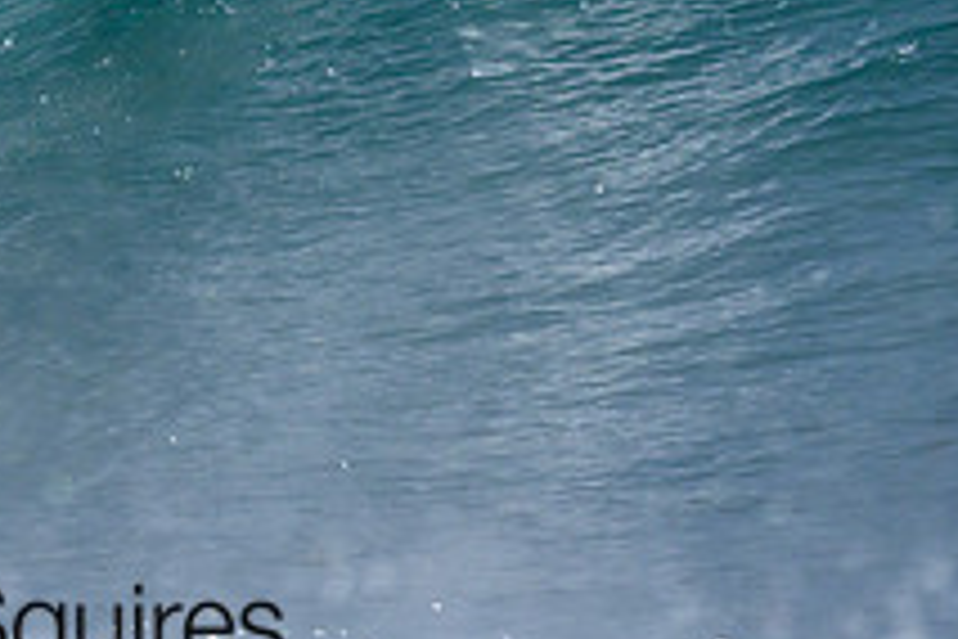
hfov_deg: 0.8
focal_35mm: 2630
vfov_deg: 0.5
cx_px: -55
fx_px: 69982
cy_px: -305
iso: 1100
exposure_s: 1/2000
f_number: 6.3
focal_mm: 800
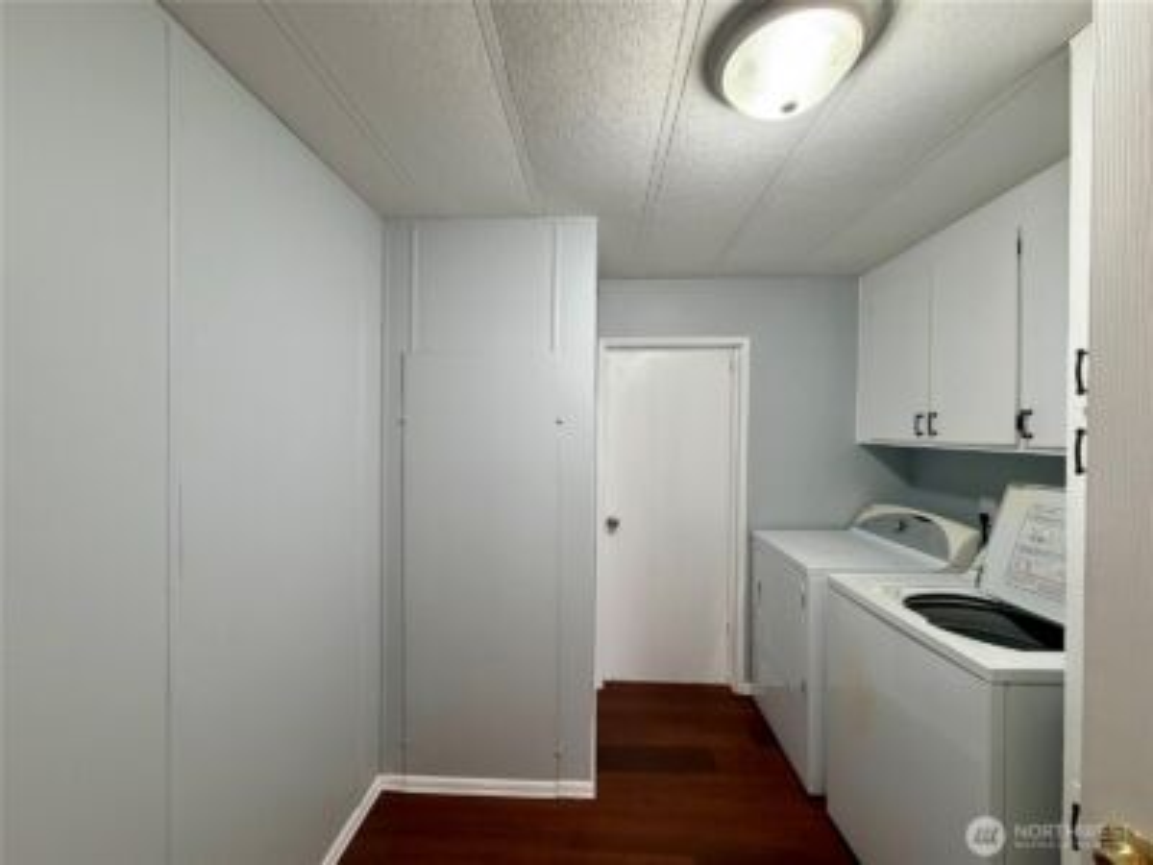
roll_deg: -0.4
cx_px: 576
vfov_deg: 85.7
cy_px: 432
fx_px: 466
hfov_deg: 102.1
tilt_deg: -0.2
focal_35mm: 14
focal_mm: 2.22
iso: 200
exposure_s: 1/60
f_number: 2.2
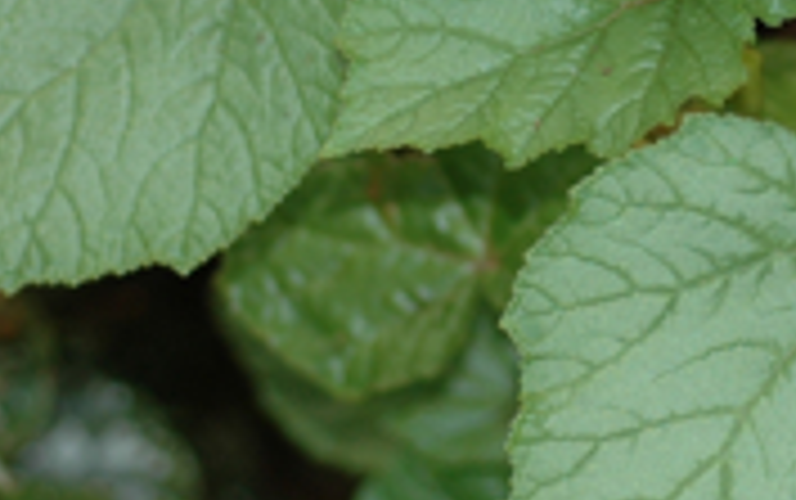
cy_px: -243
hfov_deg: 6.3
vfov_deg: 4.0
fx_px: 7187
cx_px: 832
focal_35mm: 331
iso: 200
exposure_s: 1/60
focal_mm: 60
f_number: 3.3
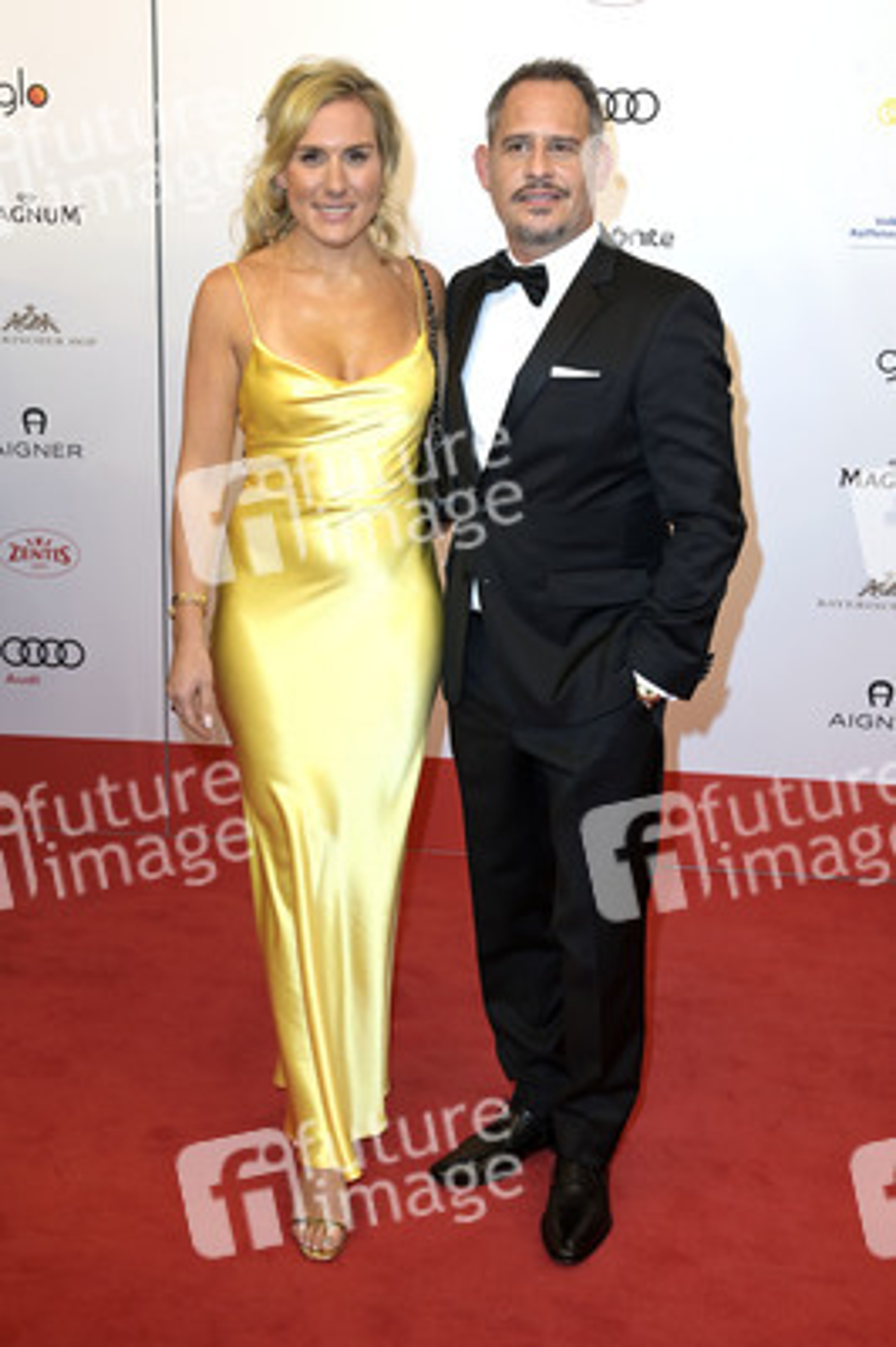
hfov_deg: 33.3
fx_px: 1496
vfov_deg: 48.5
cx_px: 448
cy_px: 674
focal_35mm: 40
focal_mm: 40
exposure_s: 1/250
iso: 400
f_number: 6.3
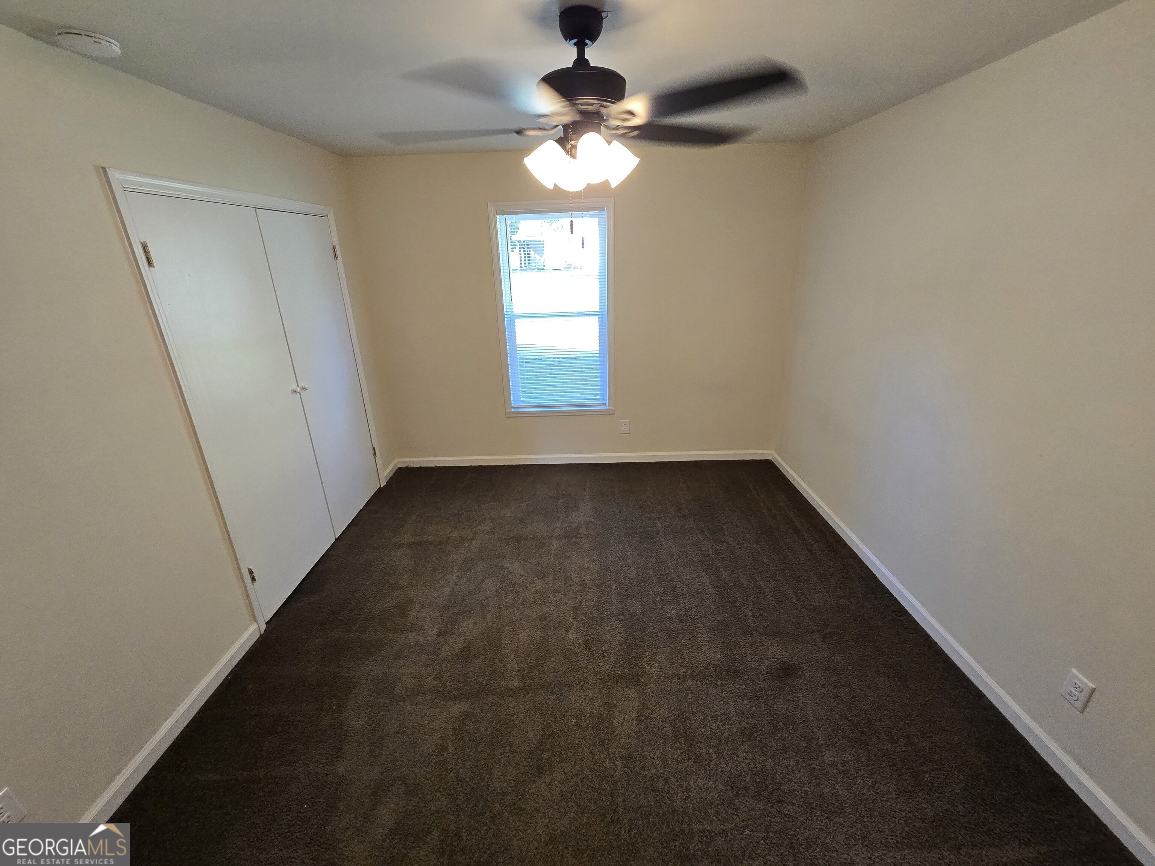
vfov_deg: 89.9
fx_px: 434
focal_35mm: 13
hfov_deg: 106.2
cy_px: 433
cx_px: 578
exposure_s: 1/60
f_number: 2.2
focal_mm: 2.2
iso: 160
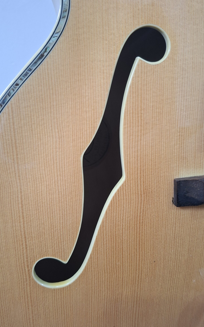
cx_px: 109
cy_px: 168
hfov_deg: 46.0
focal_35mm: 27
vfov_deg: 68.4
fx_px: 240
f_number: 1.8
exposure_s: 1/50
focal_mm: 5.54
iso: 200
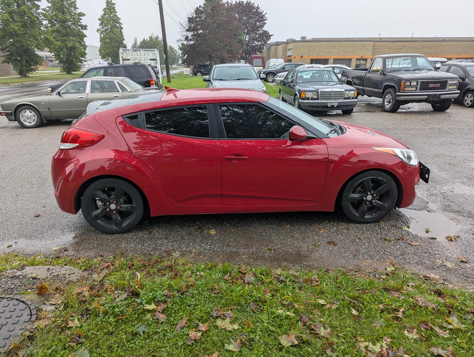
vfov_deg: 56.9
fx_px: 329
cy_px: 178
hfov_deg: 71.5
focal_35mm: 24
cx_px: 237
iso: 50
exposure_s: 1/410
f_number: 1.85
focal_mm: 6.81
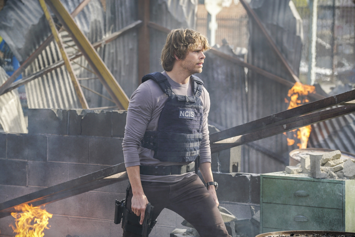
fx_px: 1431
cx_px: 178
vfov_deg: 9.5
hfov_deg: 14.1
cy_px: 118
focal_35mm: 145
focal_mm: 145
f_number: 7.1
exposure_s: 1/250
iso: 200
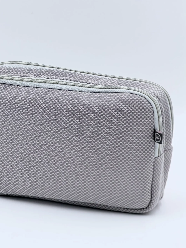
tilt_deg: -18.9
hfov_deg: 10.4
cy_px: 130
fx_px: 1024
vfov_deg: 13.8
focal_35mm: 143
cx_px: 62
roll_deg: +0.5
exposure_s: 1/146
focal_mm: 16.89
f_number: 2.8
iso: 50
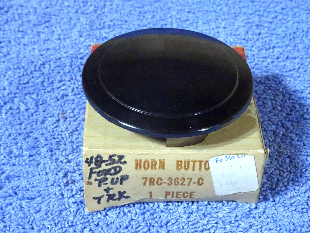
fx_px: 591
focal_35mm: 66
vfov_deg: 22.3
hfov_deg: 29.4
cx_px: 155
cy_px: 116
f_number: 4.5
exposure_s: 1/25
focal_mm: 11.32
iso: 1600
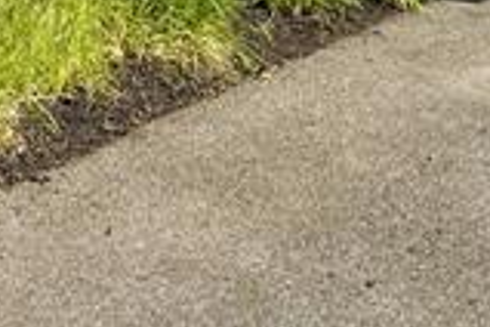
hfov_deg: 20.9
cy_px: -444
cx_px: -120
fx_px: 1225
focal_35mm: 90
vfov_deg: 12.3
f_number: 8
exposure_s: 1/640
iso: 400
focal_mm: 14
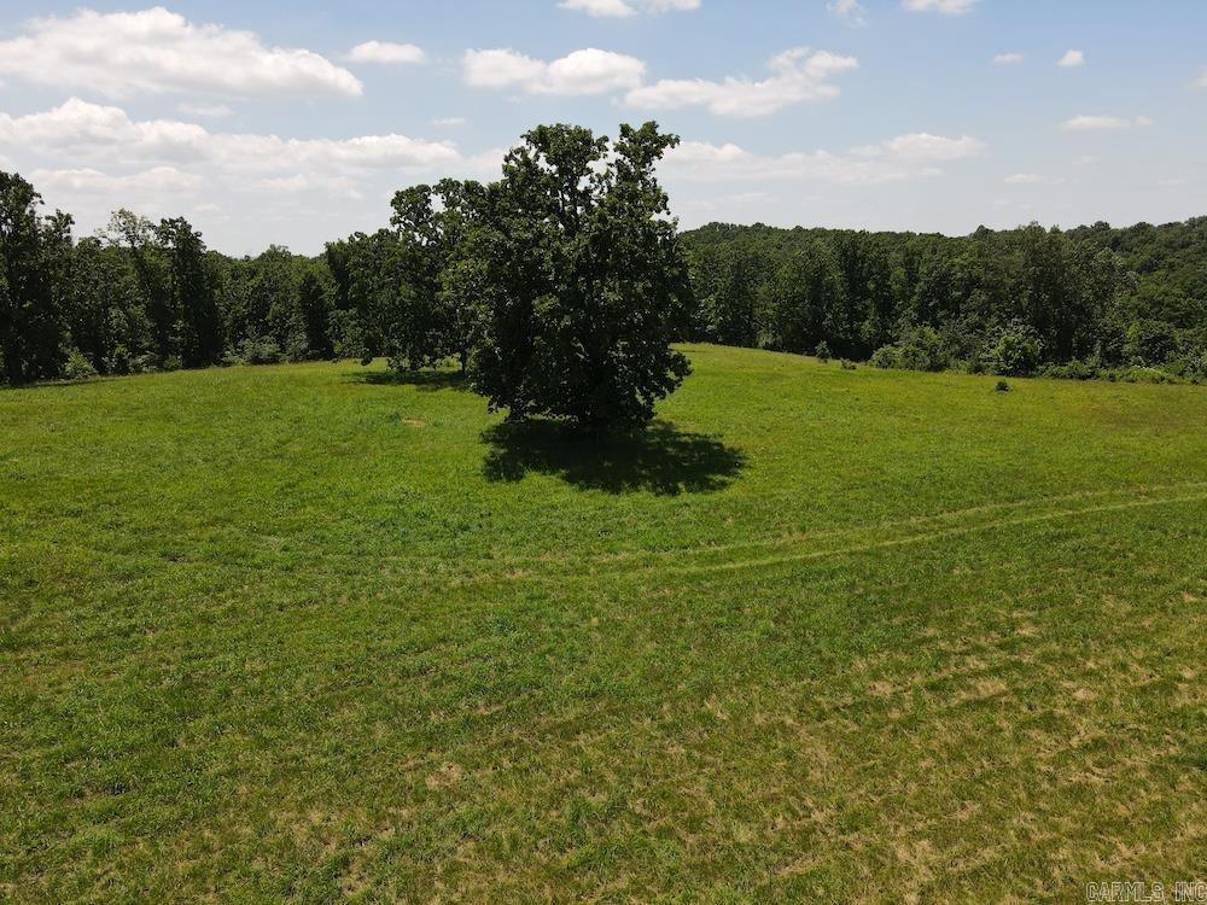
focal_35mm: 24
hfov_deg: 71.6
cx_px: 604
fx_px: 837
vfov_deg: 56.8
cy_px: 452
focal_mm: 4.5
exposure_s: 1/50
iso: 100
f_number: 2.8
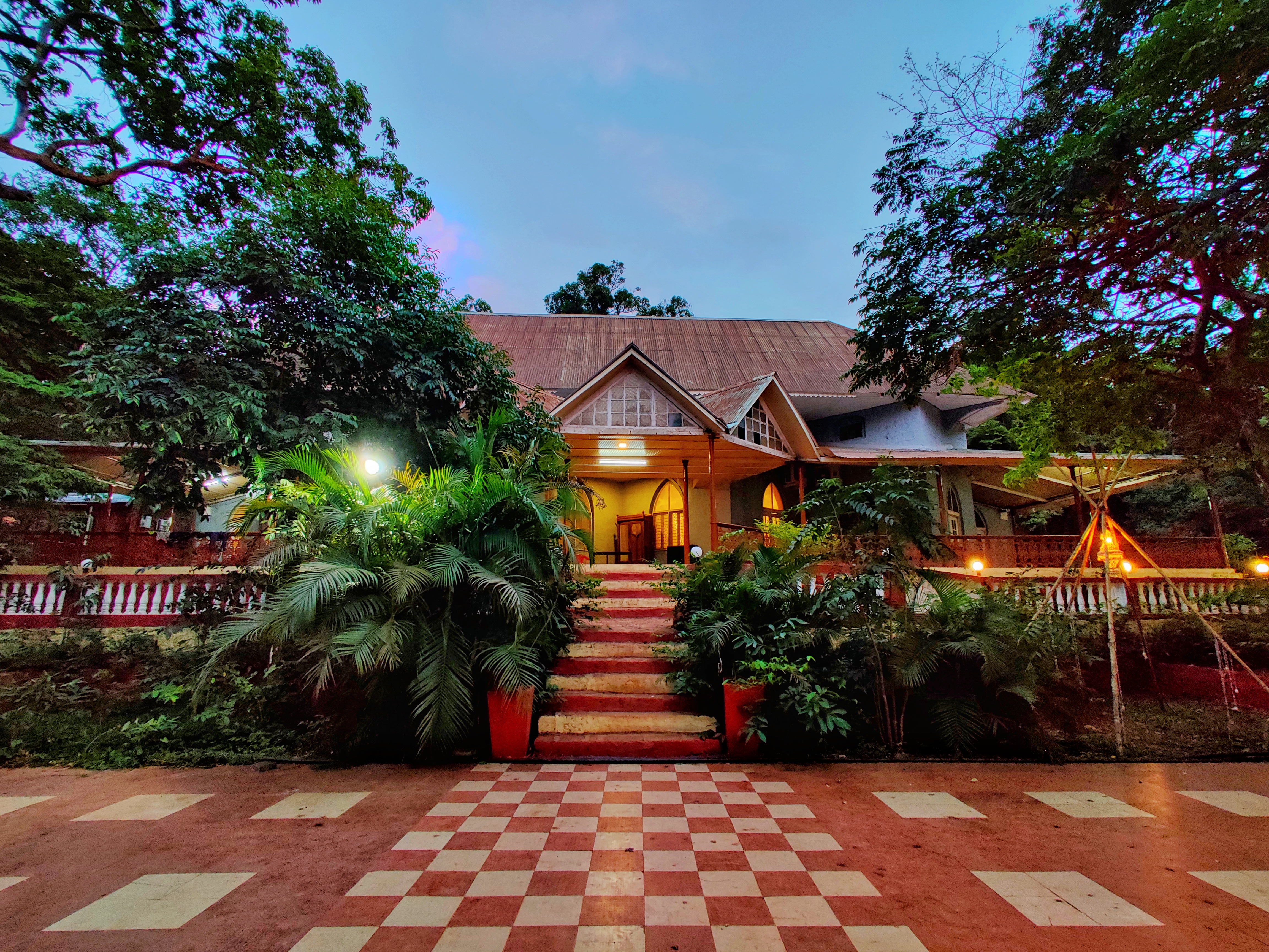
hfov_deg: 106.2
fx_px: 477
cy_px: 476
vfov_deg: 89.9
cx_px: 634
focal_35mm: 13
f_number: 2.2
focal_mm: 2.25
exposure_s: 1/33
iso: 160
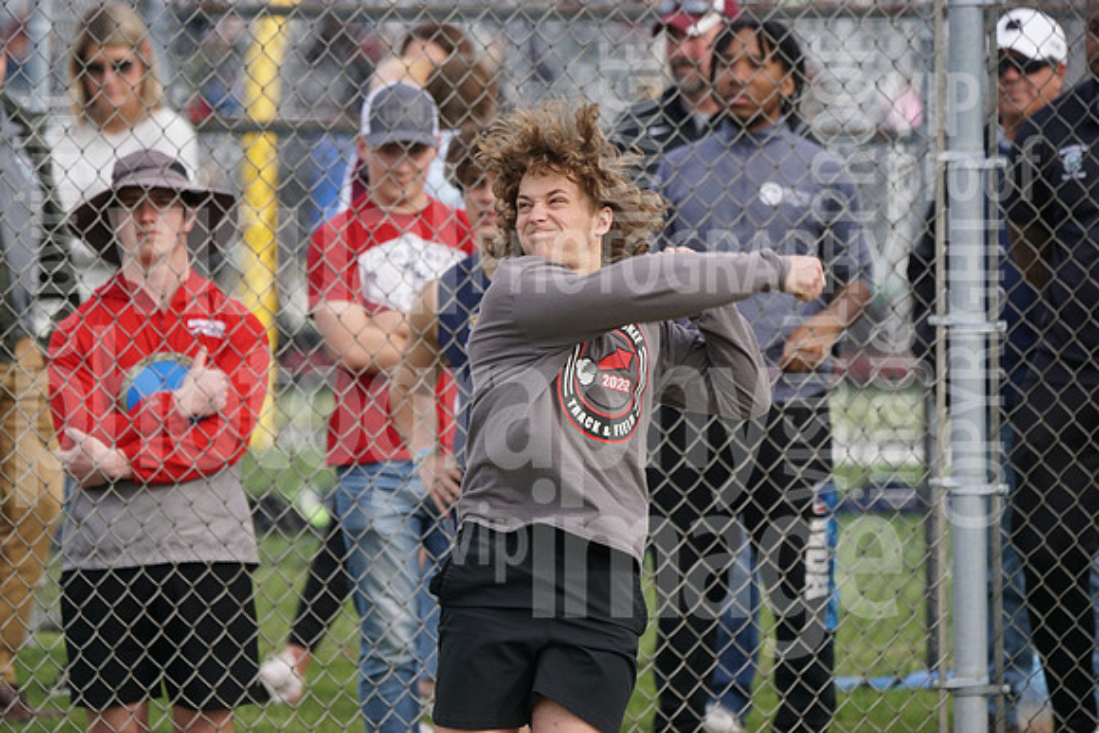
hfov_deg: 4.2
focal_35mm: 495
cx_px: 550
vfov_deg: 2.8
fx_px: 15114
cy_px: 366
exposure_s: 1/800
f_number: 5.6
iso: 400
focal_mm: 330
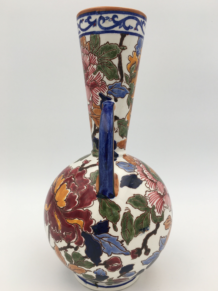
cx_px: 109
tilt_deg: -9.4
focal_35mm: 30
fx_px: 252
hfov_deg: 46.8
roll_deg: -0.6
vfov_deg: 60.0
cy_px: 149
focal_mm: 4.15
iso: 25
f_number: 2.2
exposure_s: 1/100
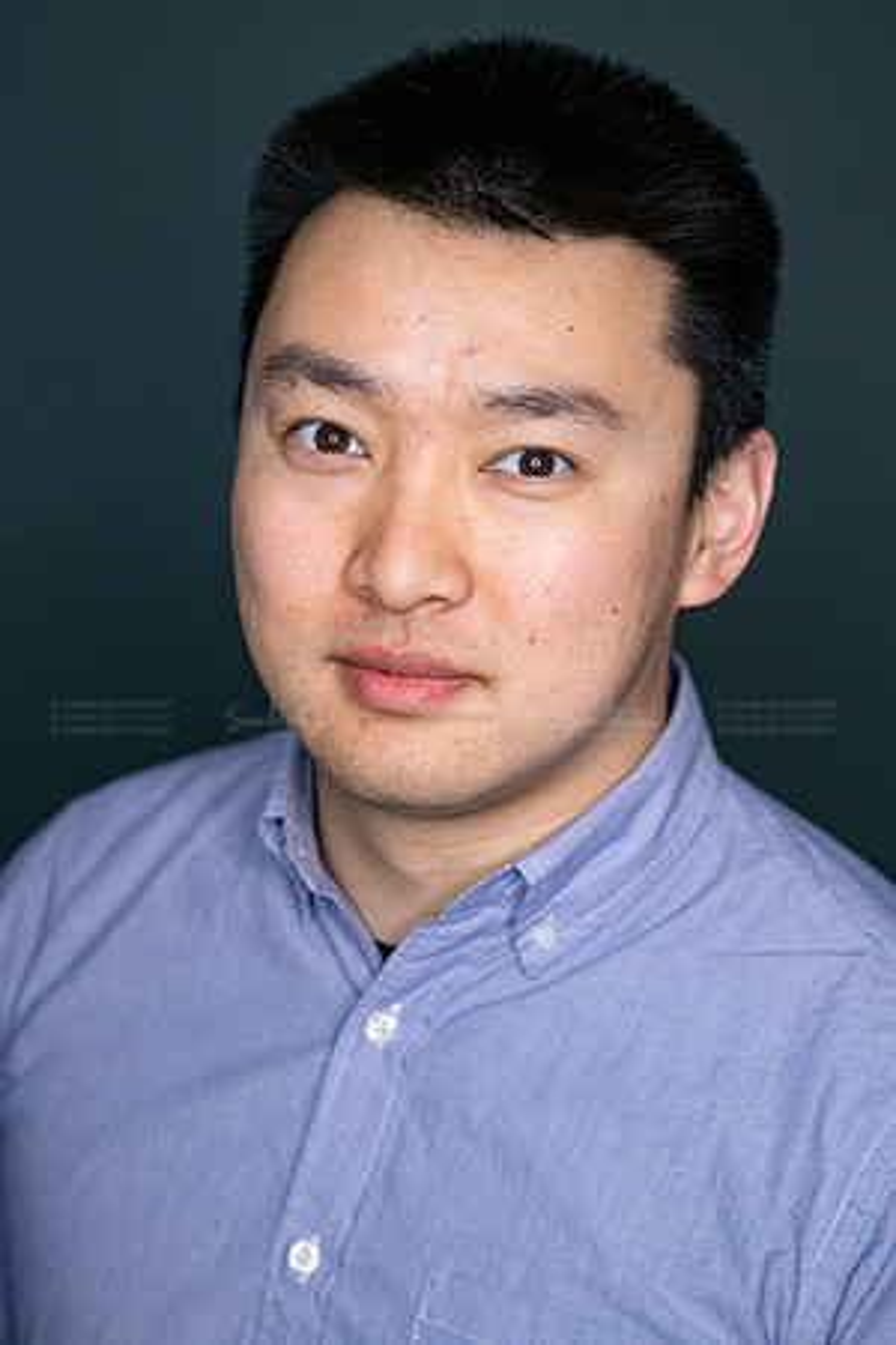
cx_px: 448
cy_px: 672
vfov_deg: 23.9
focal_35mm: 85
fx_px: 3173
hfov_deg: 16.1
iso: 2000
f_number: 3.5
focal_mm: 85
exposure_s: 1/640
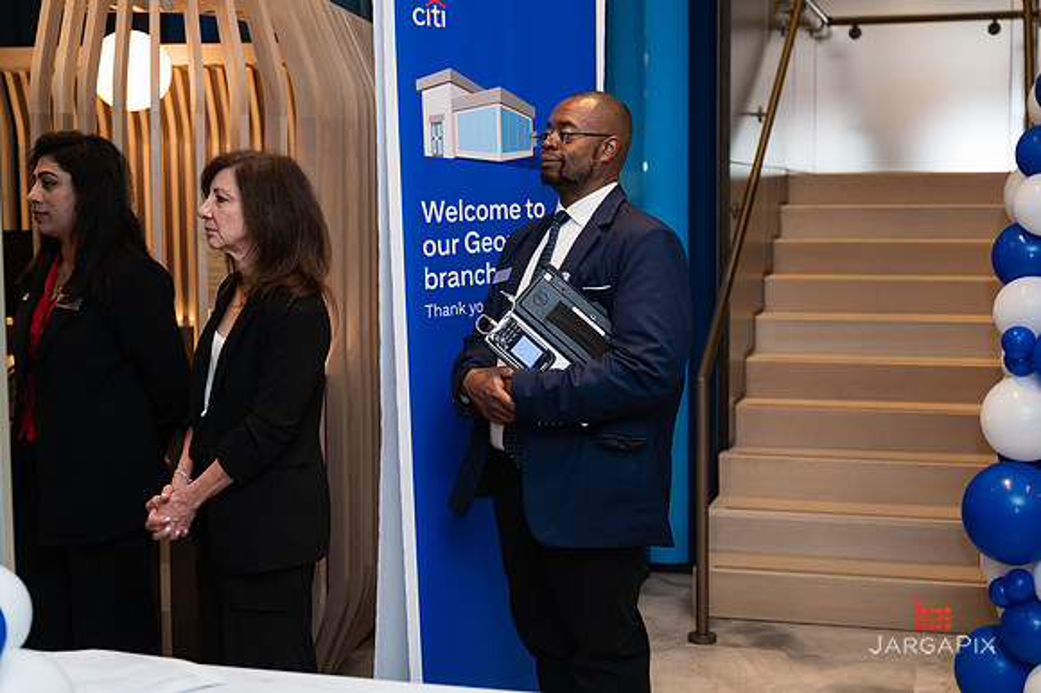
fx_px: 1496
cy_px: 334
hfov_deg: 38.4
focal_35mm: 52
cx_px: 539
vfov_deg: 26.1
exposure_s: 1/160
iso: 400
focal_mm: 49
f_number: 3.2
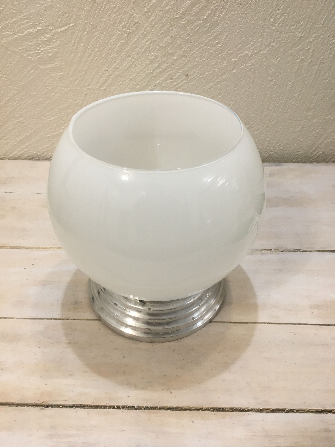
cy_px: 224
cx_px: 168
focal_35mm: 29
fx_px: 374
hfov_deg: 48.2
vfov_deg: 61.7
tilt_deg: -39.1
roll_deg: +1.1
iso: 80
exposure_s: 1/33
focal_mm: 4.15
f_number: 2.2
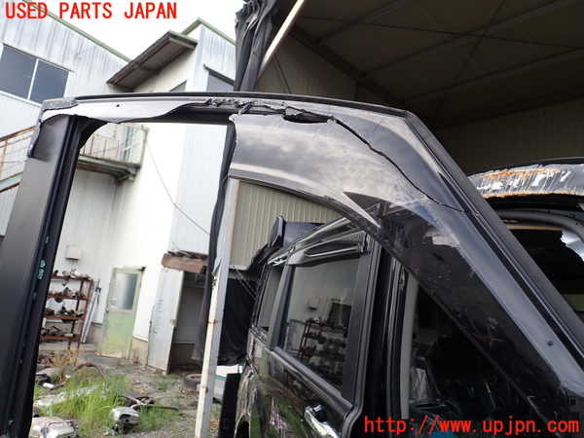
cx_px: 292
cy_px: 219
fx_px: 422
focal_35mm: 25
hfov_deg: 69.4
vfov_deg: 54.9
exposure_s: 1/200
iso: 100
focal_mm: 4.5
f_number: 2.8
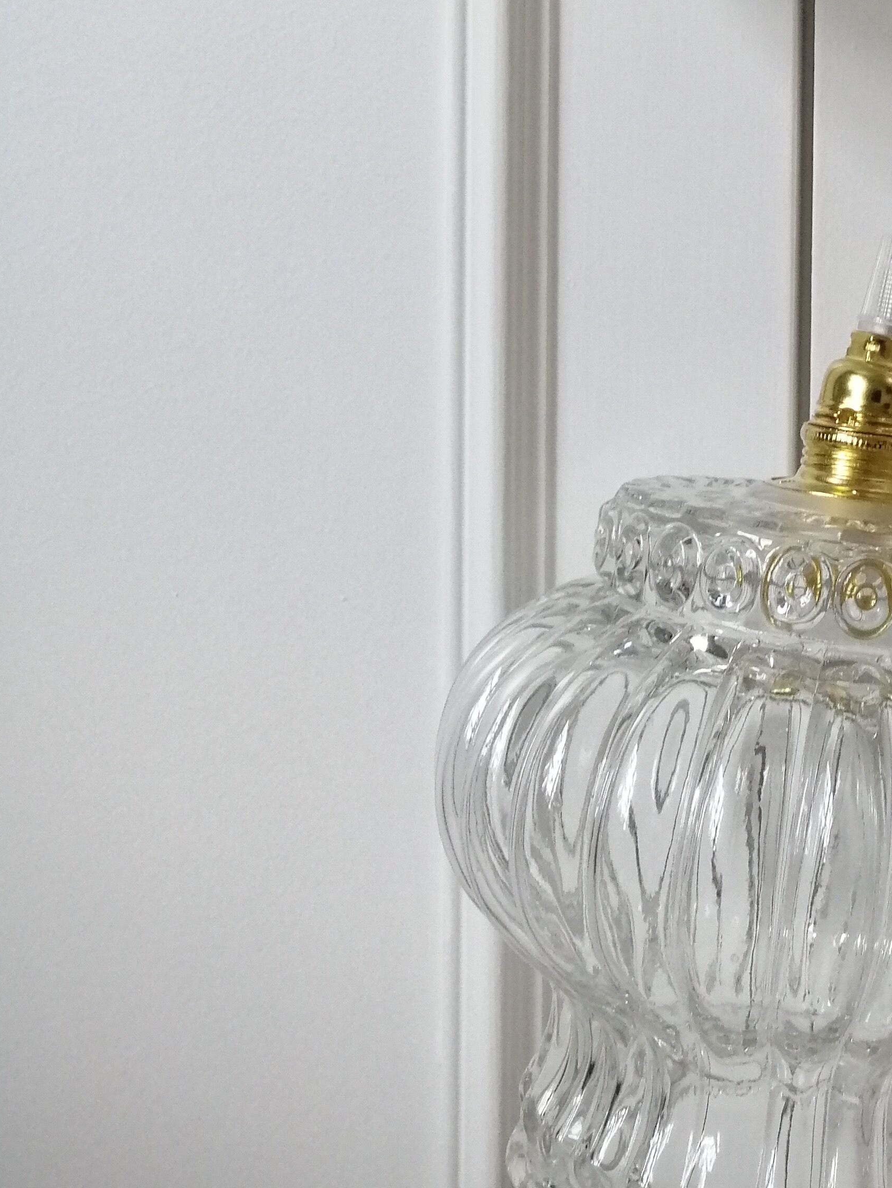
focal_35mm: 61
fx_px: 2095
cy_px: 48
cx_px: 993
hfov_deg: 22.6
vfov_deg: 29.9
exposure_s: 1/40
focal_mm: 3.95
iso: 160
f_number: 1.8
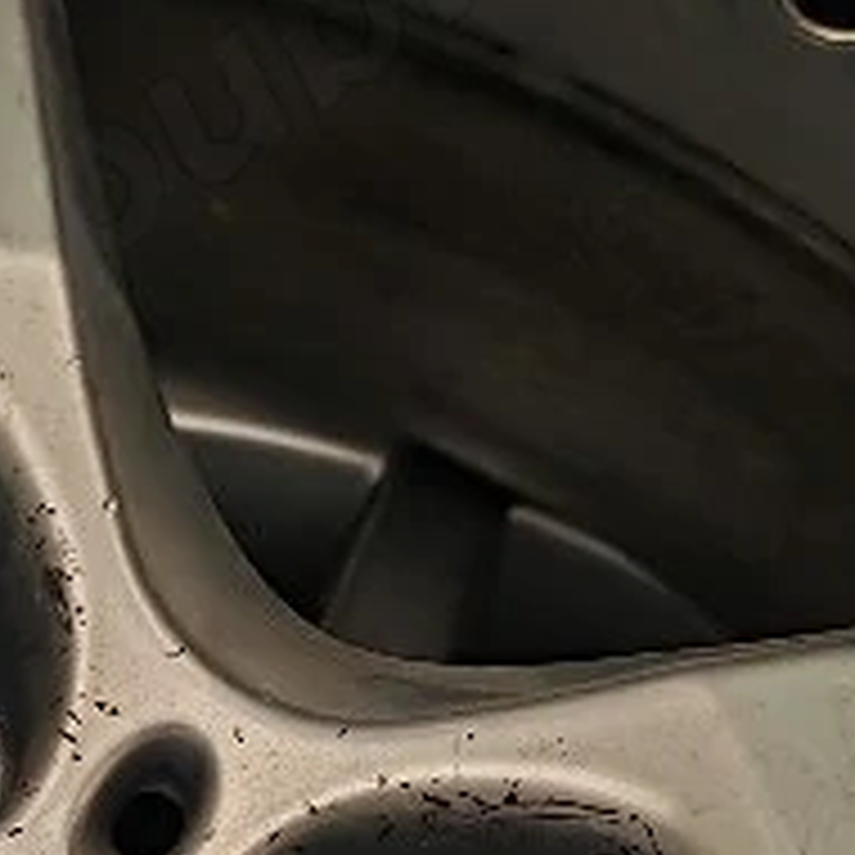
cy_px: 1253
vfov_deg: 11.7
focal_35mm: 143
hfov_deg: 11.8
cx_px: -364
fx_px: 3996
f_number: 1.7
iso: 1600
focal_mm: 6.3
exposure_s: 1/20
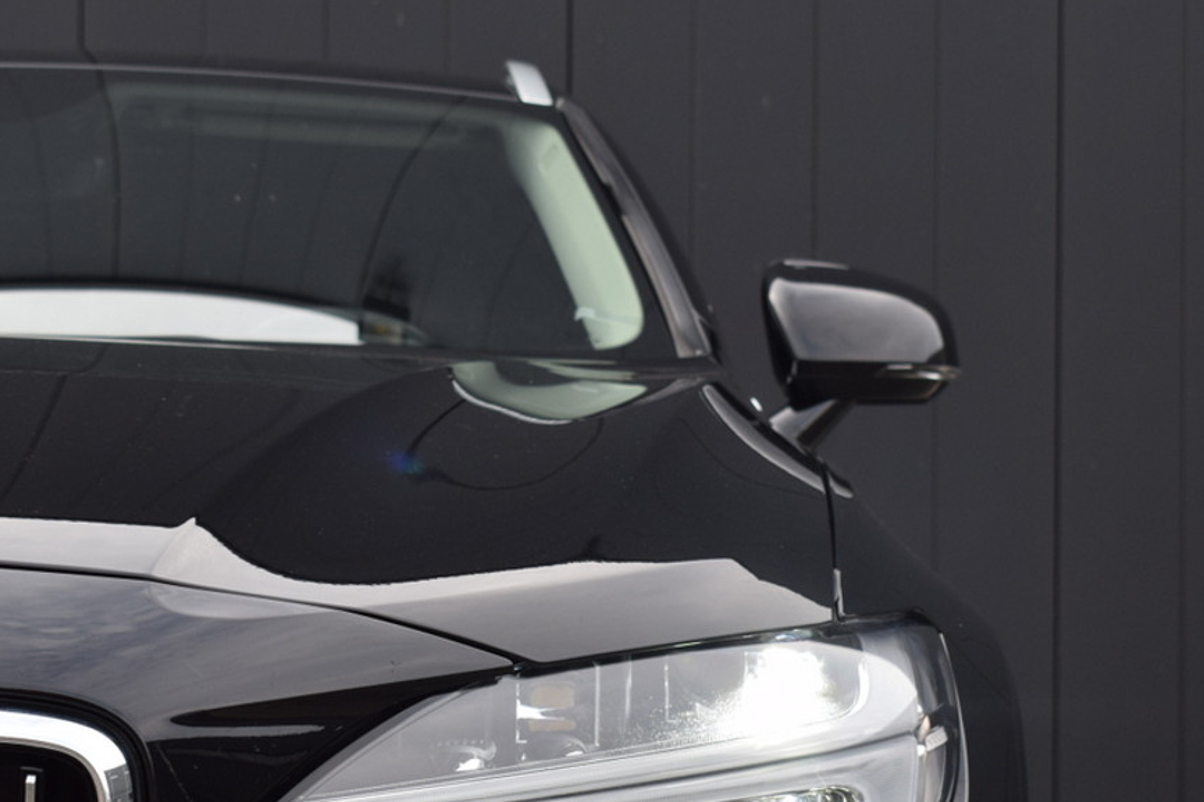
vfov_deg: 14.1
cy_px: 584
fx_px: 3243
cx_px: 587
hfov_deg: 21.0
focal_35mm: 97
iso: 400
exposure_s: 1/250
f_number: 8
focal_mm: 40
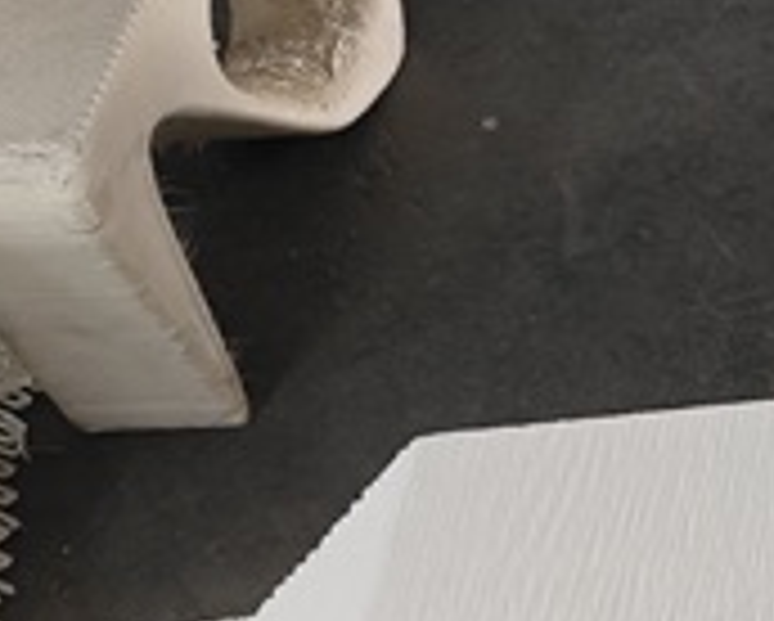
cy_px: 1341
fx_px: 2500
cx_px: 1148
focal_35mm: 109
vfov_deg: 12.1
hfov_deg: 16.2
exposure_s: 1/50
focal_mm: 5.59
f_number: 1.8
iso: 400
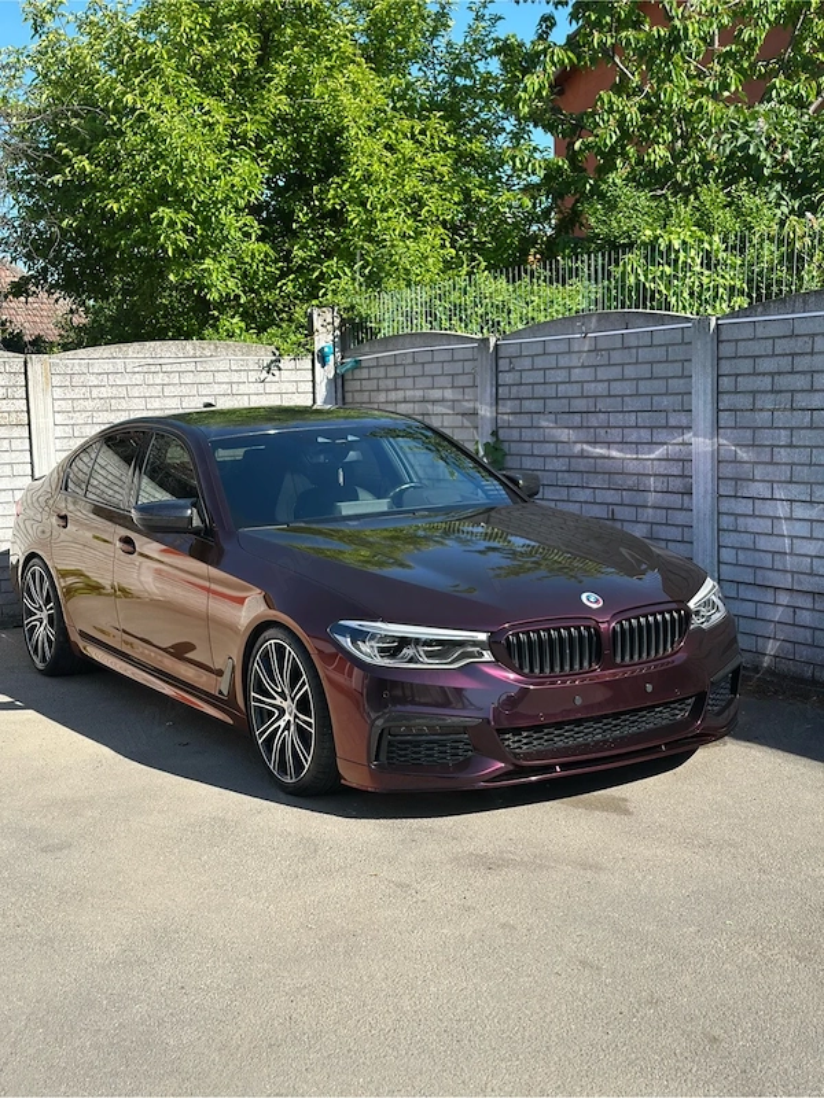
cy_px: 549
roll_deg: +1.3
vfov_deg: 39.7
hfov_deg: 30.3
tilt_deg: -6.2
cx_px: 412
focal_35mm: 48
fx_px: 1523
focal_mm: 6.86
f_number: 1.78
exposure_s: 1/2976
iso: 100
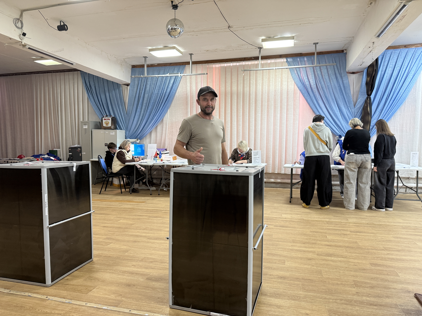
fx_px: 293
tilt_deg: -3.1
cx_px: 211
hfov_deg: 71.6
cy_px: 158
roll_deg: -0.1
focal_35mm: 24
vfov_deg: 56.8
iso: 250
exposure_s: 1/50
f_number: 1.78
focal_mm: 6.76
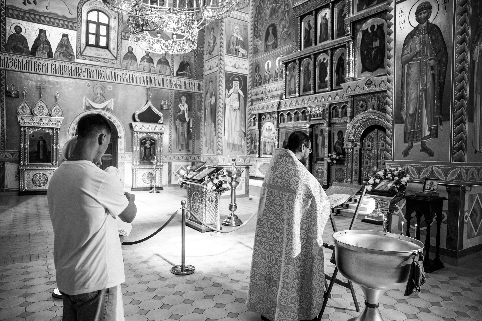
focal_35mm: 24
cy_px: 160
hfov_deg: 73.1
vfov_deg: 52.6
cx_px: 241
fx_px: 325
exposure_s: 1/125
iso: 1600
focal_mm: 24
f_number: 3.2
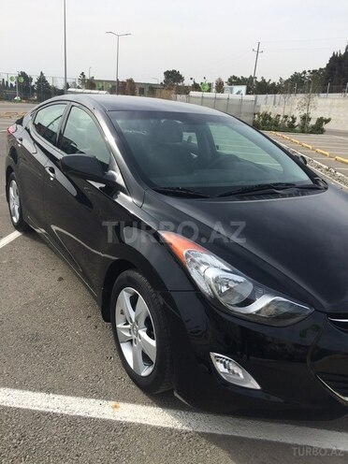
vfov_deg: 61.7
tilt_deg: -17.5
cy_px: 232
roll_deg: -4.4
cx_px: 174
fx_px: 389
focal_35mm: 29
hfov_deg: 48.2
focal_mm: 4.15
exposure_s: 1/1786
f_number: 2.2
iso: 32
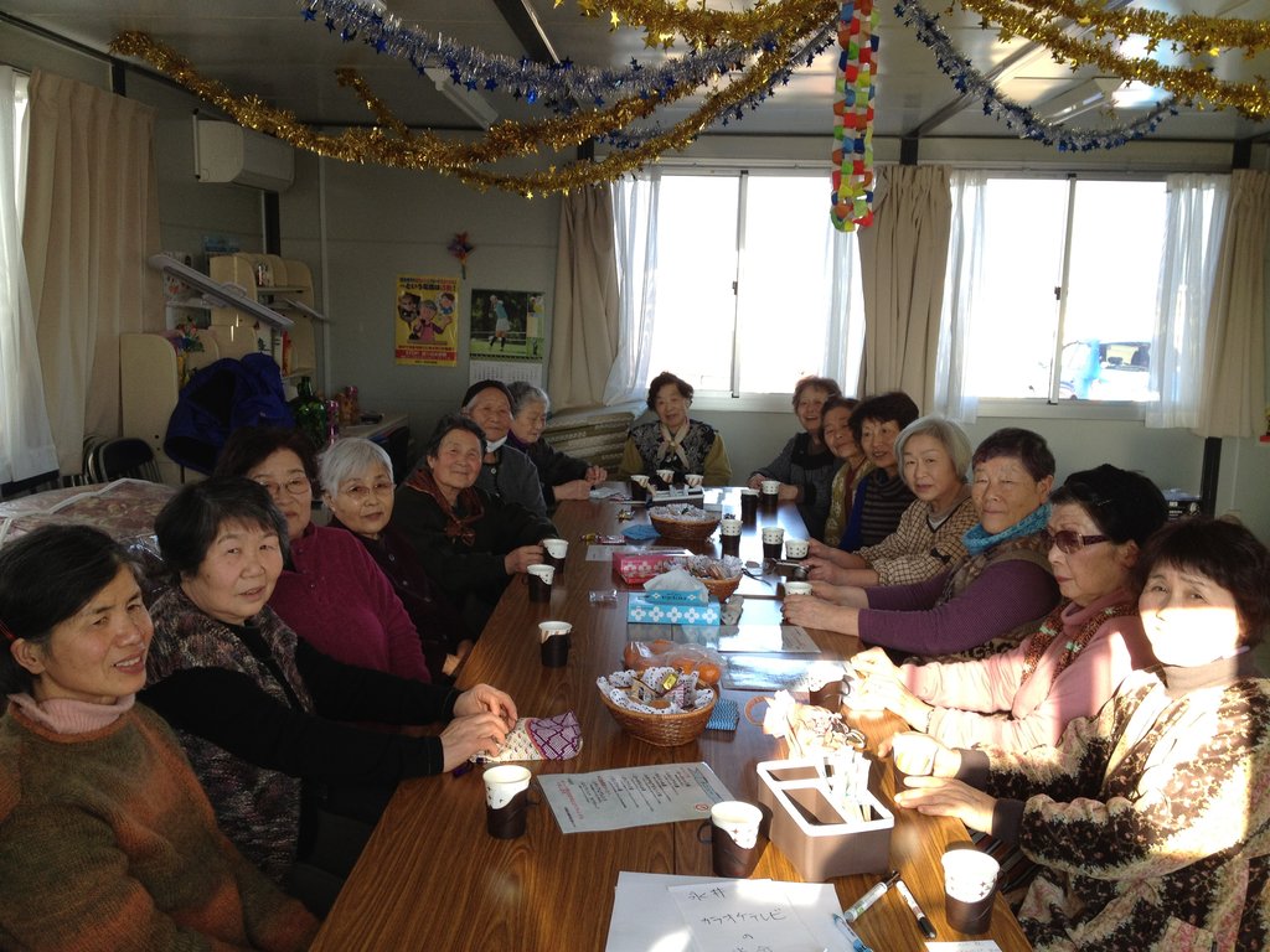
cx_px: 635
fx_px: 1284
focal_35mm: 35
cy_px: 476
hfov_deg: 52.6
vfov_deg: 40.7
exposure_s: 1/120
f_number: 2.4
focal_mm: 4.28
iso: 80
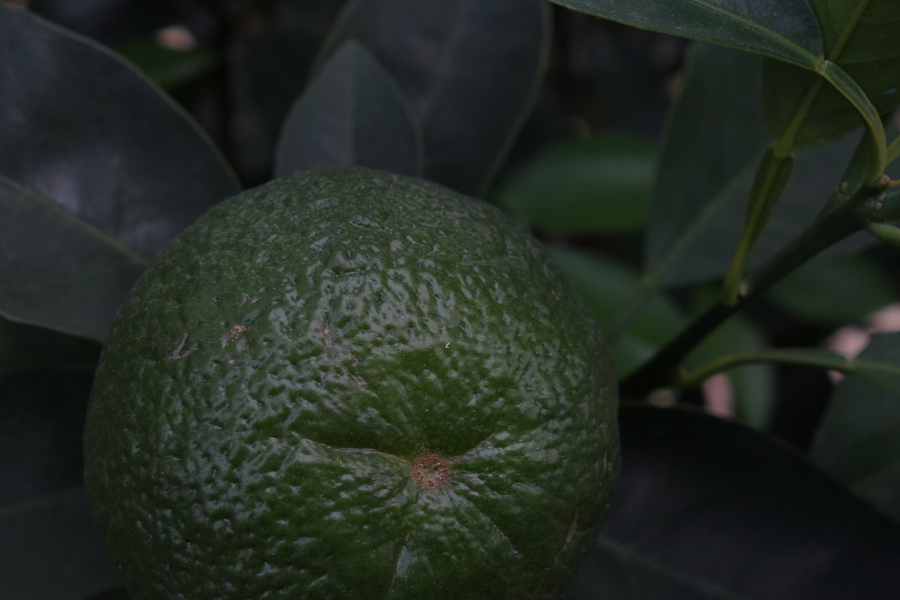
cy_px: 395
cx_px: 383
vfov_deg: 26.4
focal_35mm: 51
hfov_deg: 38.8
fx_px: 1275
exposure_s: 1/40
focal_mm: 10.4
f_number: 4
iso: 125
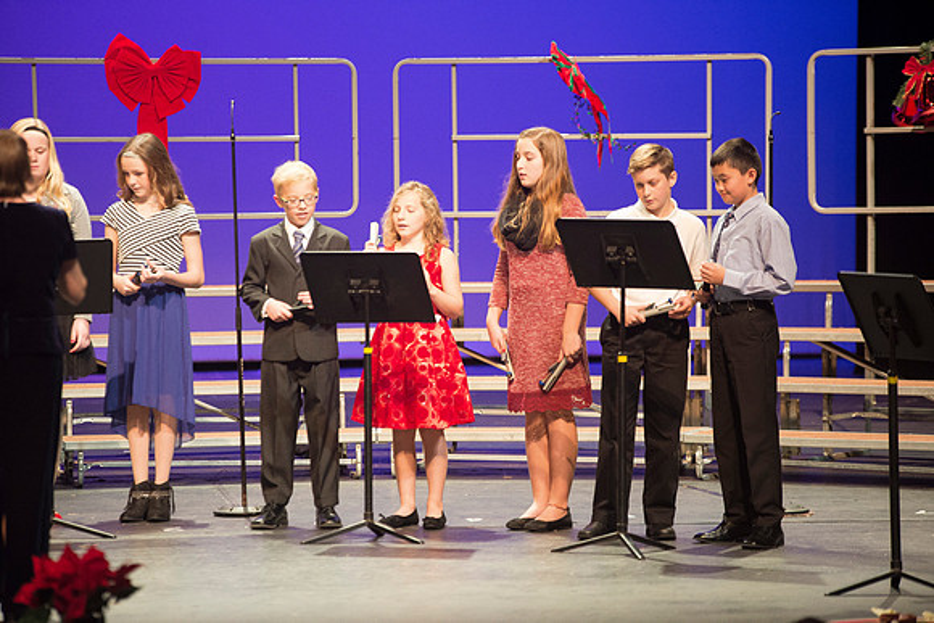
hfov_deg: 10.3
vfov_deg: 6.9
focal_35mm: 200
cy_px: 312
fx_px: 5190
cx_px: 467
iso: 2500
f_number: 2.8
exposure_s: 1/125
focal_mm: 200
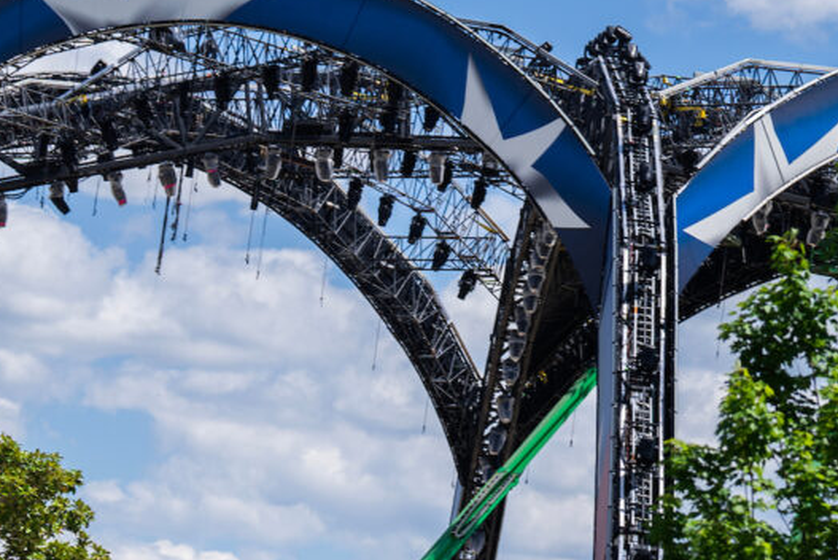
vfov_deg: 6.4
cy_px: 428
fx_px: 5007
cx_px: 654
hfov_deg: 9.5
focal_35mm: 215
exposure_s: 1/1000
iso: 100
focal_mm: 70
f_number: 3.5
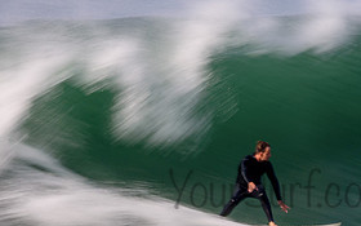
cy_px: 178
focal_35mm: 1393
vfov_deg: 0.9
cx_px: 302
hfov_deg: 1.5
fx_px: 13705
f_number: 18
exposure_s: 1/20
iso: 100
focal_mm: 440
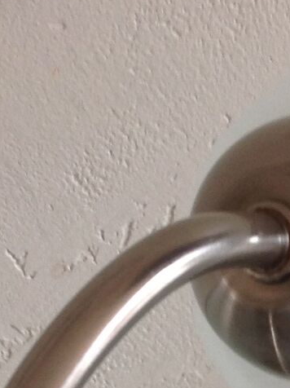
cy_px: 504
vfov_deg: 13.0
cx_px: 333
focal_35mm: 147
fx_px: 1645
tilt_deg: -50.9
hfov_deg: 9.9
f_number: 2.4
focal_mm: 4.28
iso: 50
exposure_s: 1/15
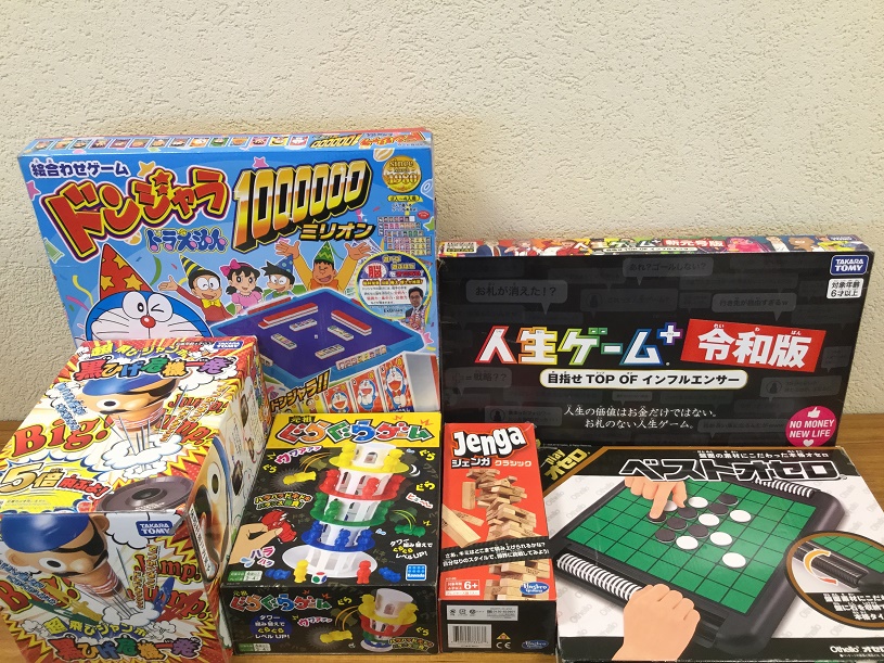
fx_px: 792
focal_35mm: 31
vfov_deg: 45.4
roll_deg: -0.3
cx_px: 442
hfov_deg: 58.4
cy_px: 332
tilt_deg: -31.0
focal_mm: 3.3
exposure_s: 1/30
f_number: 2.4
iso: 50
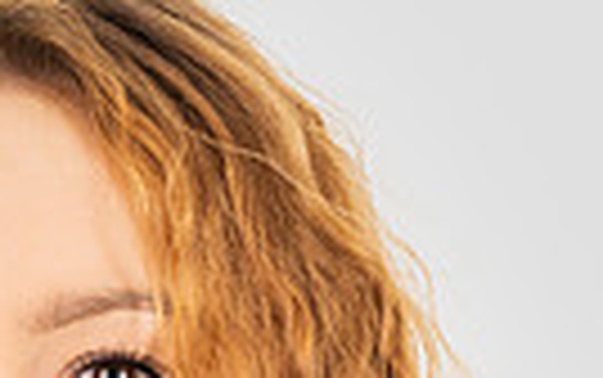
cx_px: -63
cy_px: 940
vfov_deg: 5.9
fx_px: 3487
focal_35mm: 212
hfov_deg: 9.8
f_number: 9
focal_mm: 62
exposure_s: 1/125
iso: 100
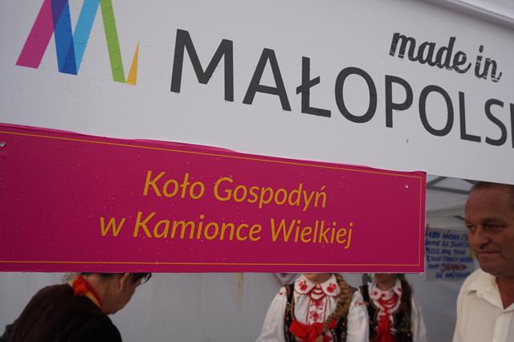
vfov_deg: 39.9
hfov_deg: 57.2
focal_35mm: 33
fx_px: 471
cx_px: 257
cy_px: 171
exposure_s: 1/80
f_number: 7.1
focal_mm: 22
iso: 100
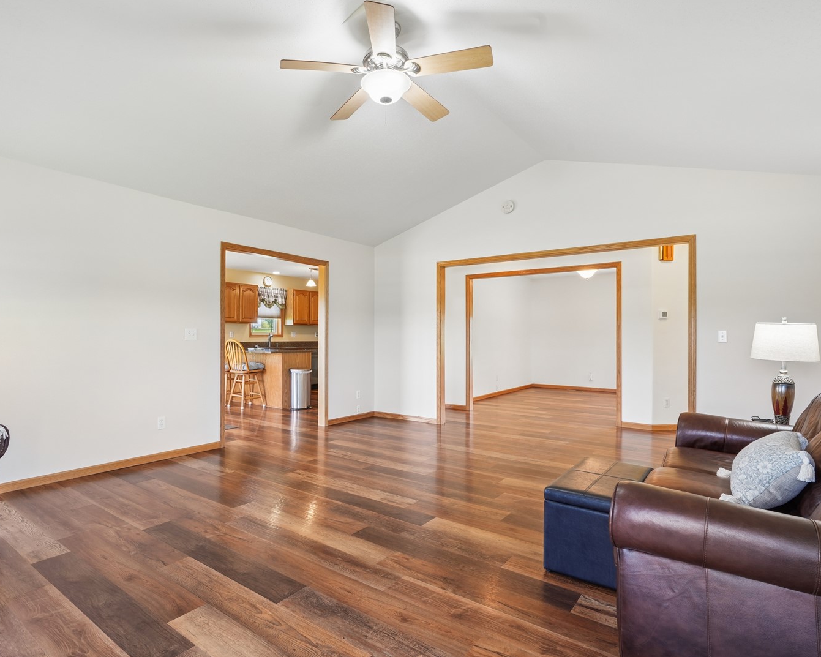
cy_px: 330
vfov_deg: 70.9
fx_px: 462
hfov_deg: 83.1
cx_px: 374
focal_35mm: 19
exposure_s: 1/10
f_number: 10
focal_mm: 16
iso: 400
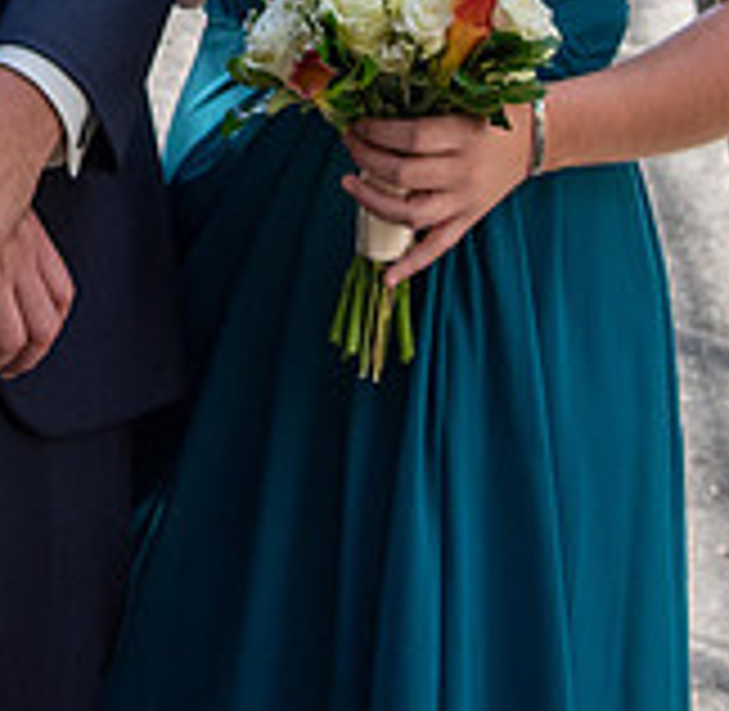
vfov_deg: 5.2
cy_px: -383
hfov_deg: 5.4
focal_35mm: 327
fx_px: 7696
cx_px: -82
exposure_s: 1/200
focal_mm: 55
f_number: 7.1
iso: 400
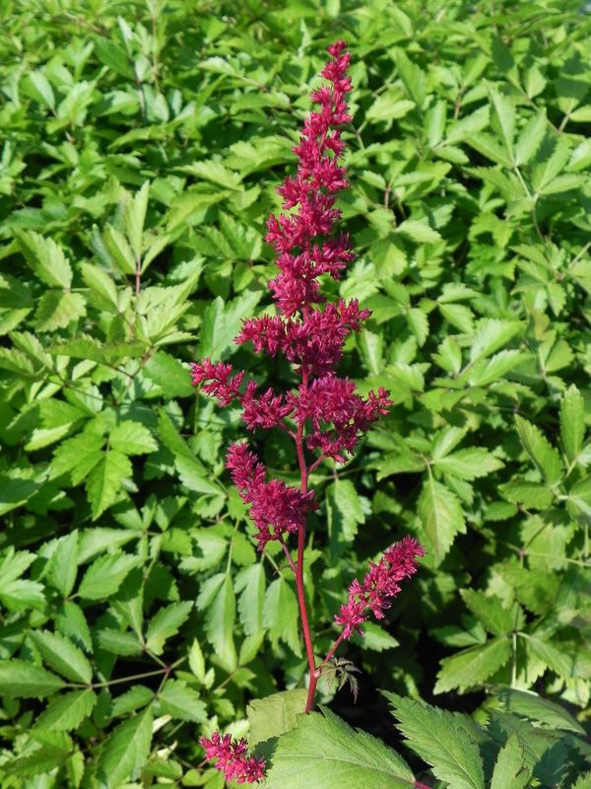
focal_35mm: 37
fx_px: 842
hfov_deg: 38.7
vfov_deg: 50.1
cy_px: 394
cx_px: 296
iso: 160
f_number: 3.2
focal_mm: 6.6
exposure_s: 1/640
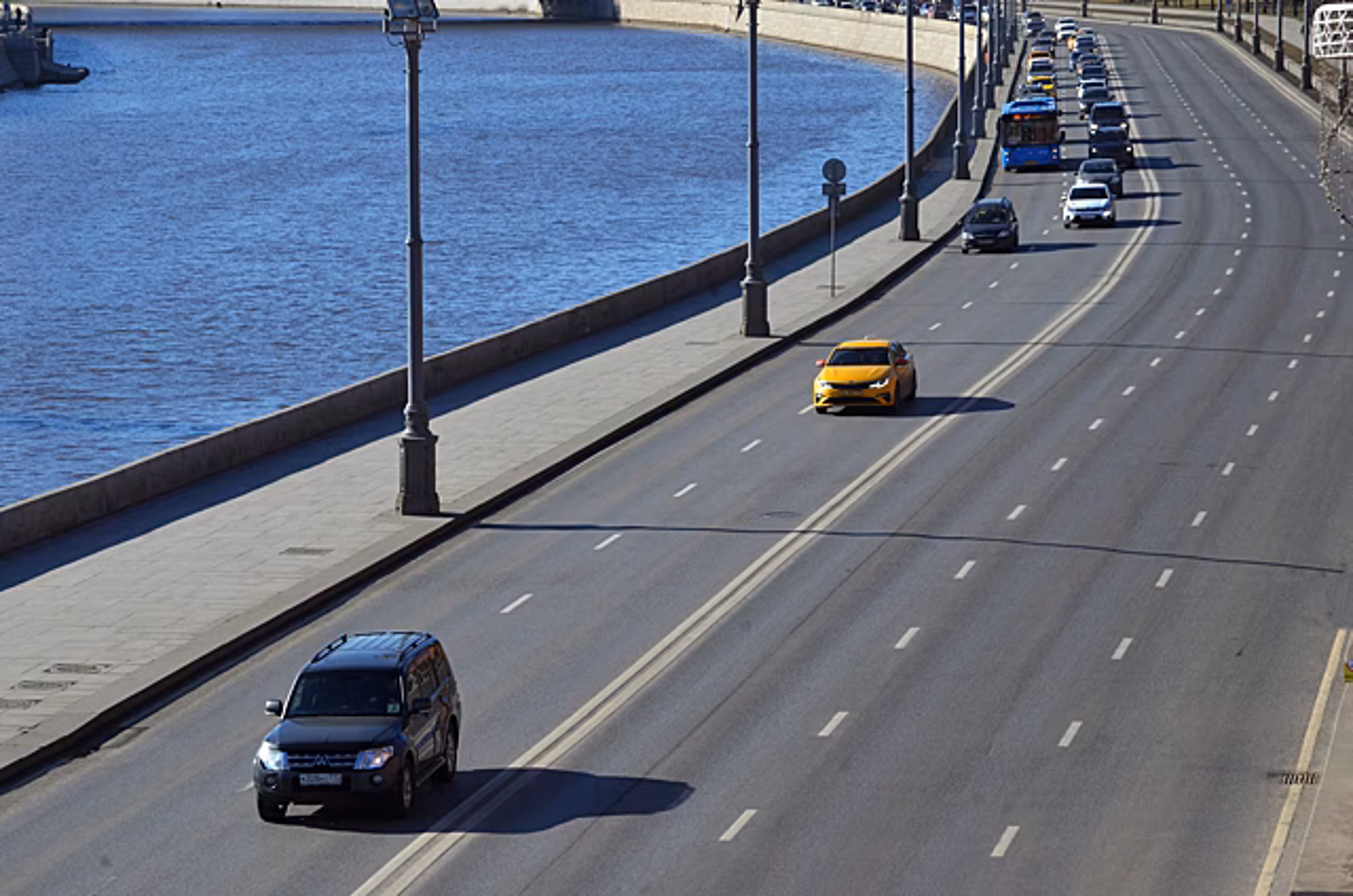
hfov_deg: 16.1
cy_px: 448
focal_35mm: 128
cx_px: 676
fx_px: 4782
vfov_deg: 10.7
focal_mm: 85
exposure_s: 1/1000
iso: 1600
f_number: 16
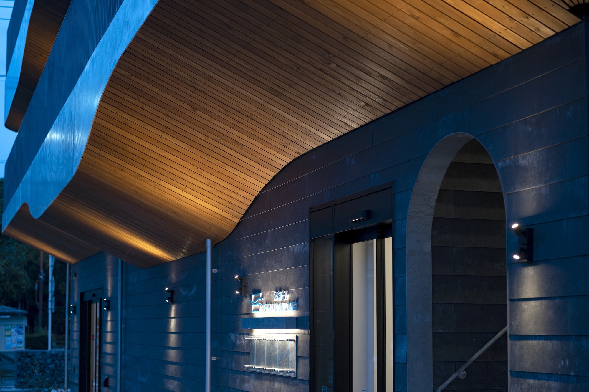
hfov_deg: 33.4
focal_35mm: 60
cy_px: 196
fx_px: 981
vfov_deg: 22.6
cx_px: 294
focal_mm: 60
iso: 1000
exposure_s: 1/100
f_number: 3.5
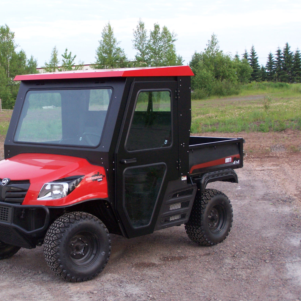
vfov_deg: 22.8
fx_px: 748
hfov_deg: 22.7
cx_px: 102
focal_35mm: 76
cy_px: 151
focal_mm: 10.7
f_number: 3.2
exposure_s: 1/160
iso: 140
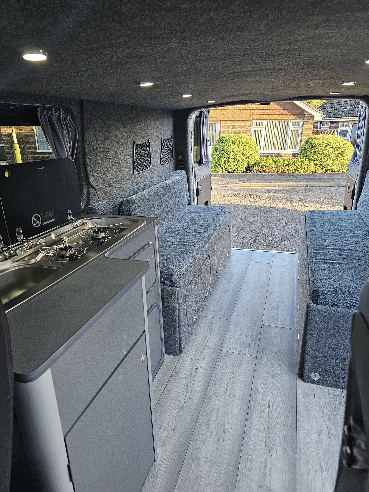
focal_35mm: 23
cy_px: 246
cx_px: 184
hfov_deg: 58.9
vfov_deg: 73.9
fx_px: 327
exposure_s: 1/180
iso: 160
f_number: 1.7
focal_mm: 6.3
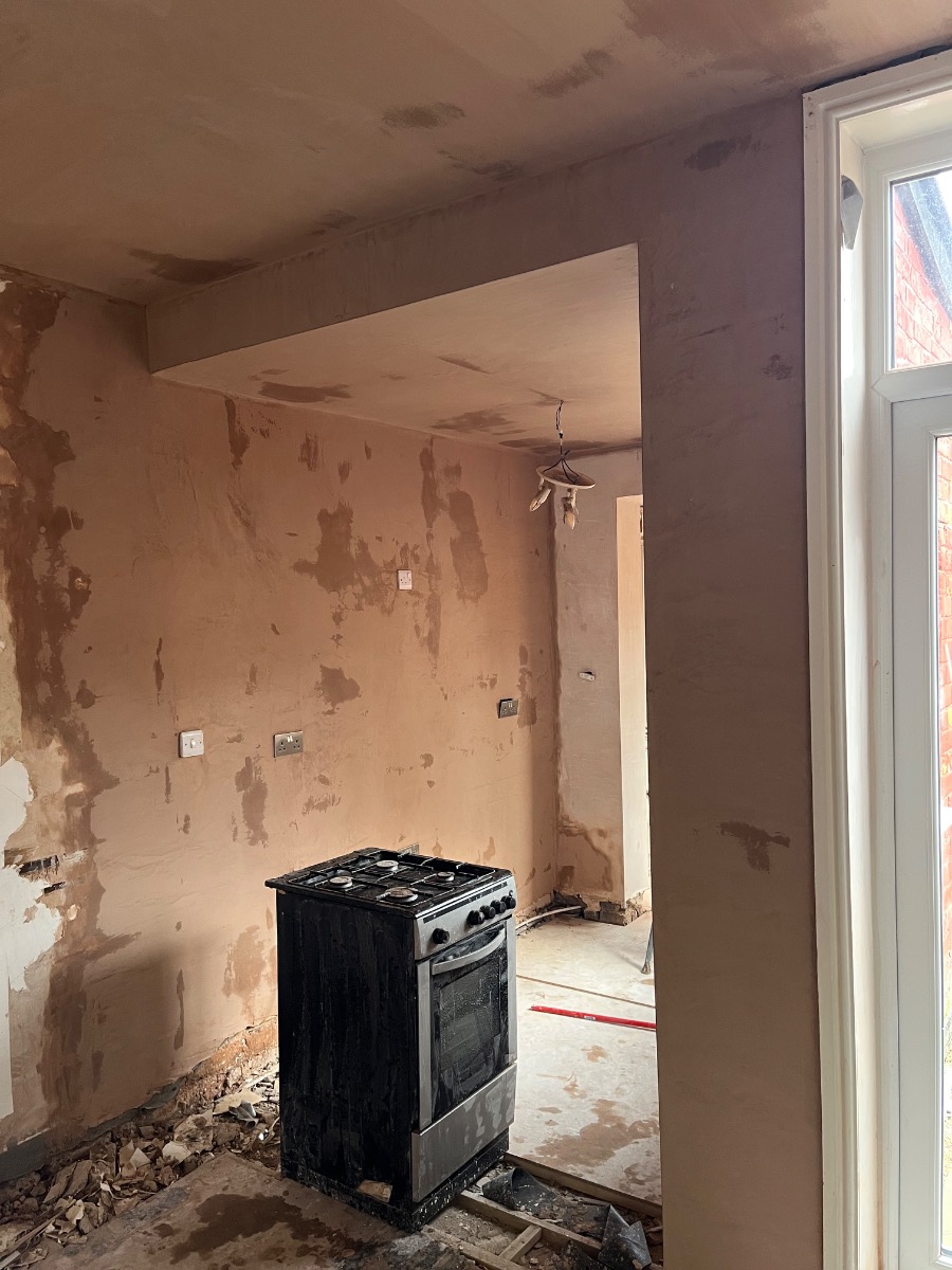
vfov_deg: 67.3
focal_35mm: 26
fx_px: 953
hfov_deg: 53.1
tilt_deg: -1.5
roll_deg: +1.7
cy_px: 635
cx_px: 476
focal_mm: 5.1
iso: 200
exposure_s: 1/60
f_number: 1.6
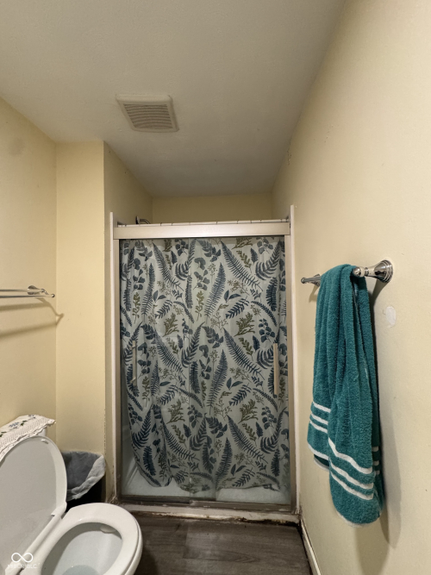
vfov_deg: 102.1
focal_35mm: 14
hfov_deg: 85.7
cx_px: 216
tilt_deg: +2.7
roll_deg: +1.8
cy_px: 288
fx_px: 232
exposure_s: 1/60
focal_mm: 2.22
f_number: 2.2
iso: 500
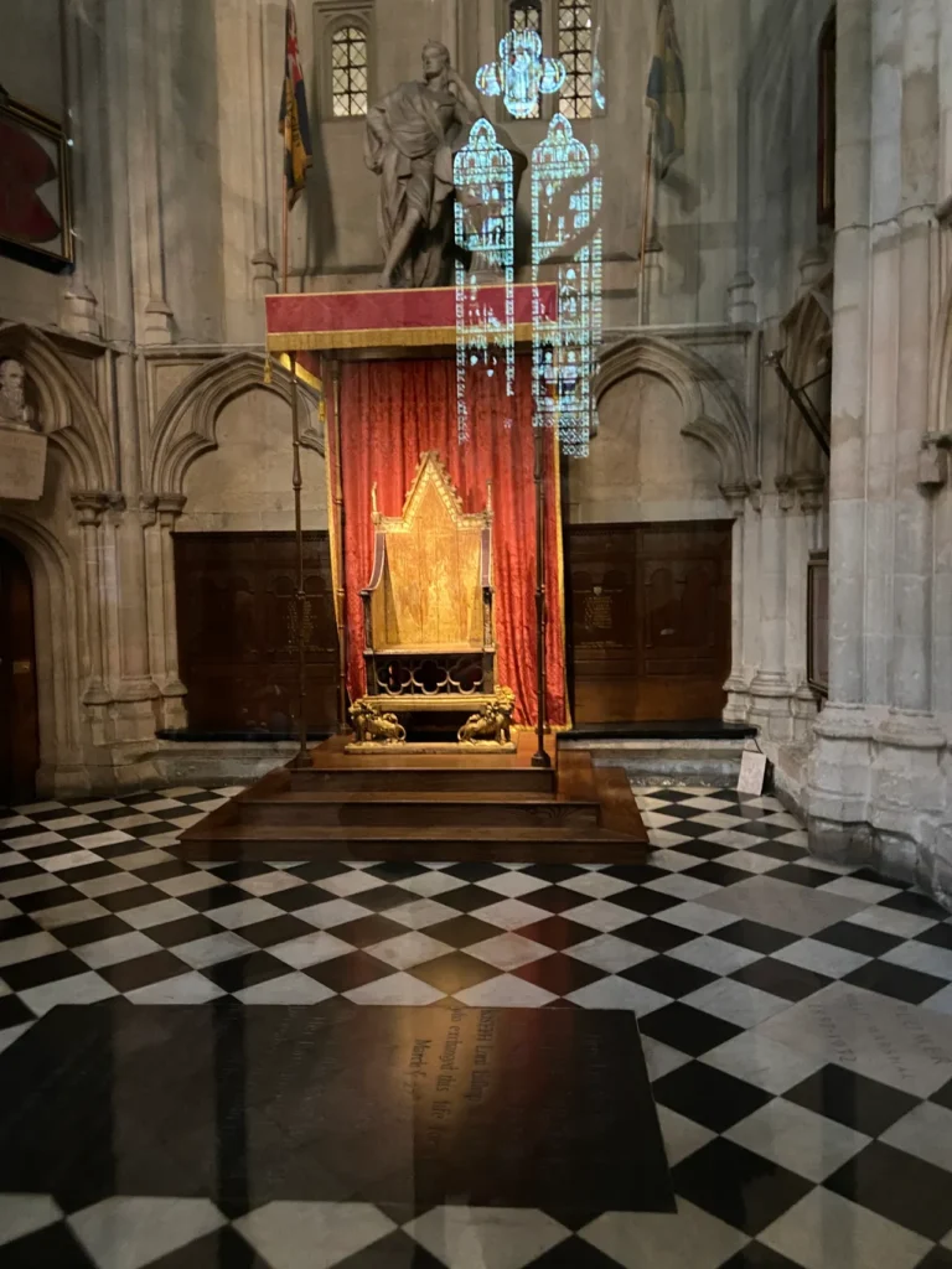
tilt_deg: -1.6
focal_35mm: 26
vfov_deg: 67.3
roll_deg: +1.6
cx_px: 476
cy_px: 634
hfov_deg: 53.1
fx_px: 953
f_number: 1.8
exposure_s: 1/30
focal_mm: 4.25
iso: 1000
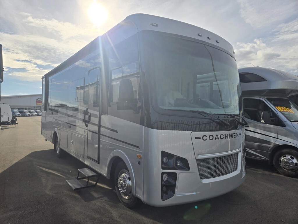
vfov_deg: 58.9
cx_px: 149
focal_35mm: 23
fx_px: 198
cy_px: 112
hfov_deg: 73.9
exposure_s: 1/3988
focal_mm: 5.4
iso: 25
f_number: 1.8
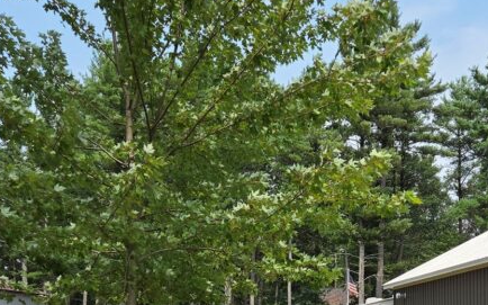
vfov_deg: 20.5
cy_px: 344
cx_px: 302
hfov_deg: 33.9
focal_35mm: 60
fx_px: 798
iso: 80
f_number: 1.8
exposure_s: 1/2767
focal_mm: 5.4
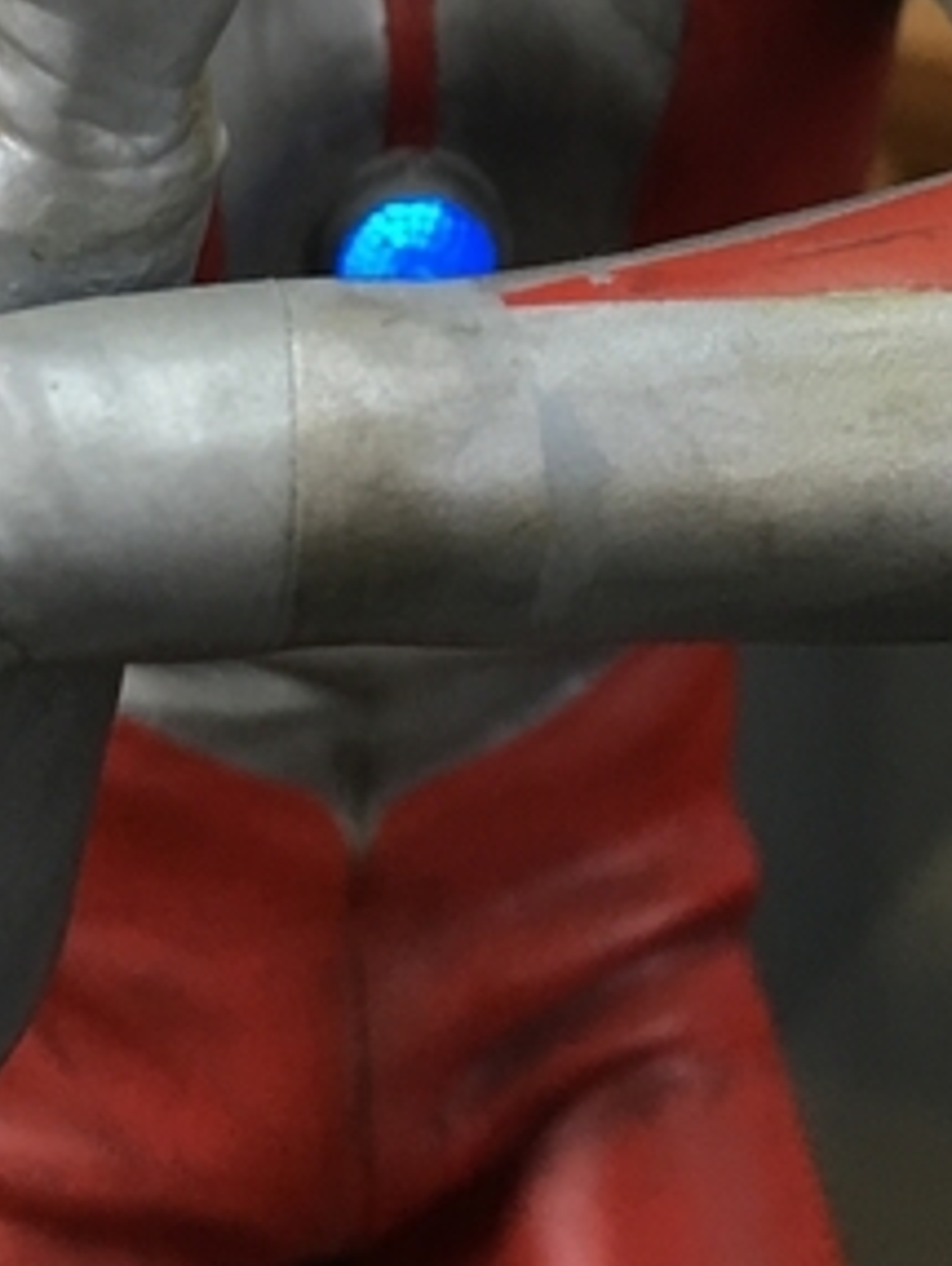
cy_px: -168
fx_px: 2966
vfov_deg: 22.6
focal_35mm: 81
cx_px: 399
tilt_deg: -9.8
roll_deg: +0.3
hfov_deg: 18.2
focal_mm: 4.15
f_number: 2.2
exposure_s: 1/30
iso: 40
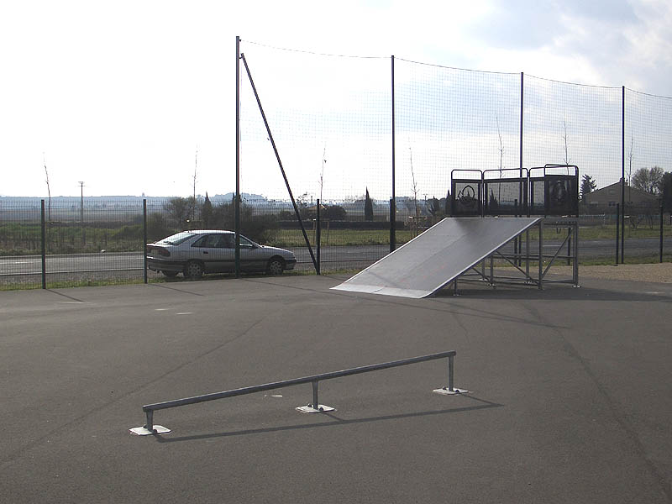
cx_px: 336
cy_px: 252
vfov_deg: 29.7
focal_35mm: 49
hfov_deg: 38.9
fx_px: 951
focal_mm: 8.2
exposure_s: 1/640
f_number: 5
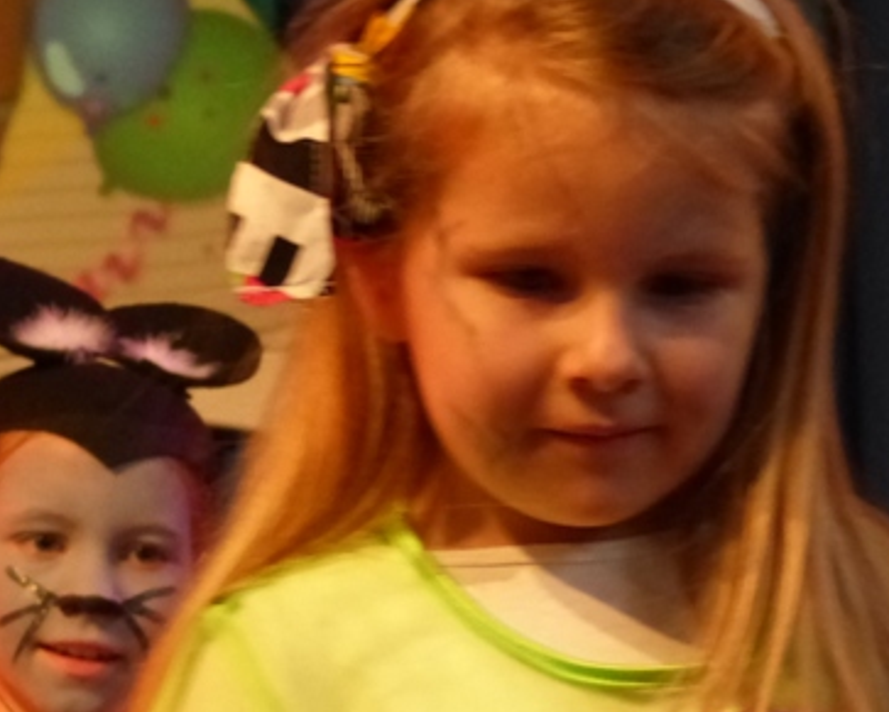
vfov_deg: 7.6
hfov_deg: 9.5
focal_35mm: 202
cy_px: 614
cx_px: 181
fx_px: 5319
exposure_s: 1/125
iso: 800
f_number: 2.8
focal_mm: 16.9
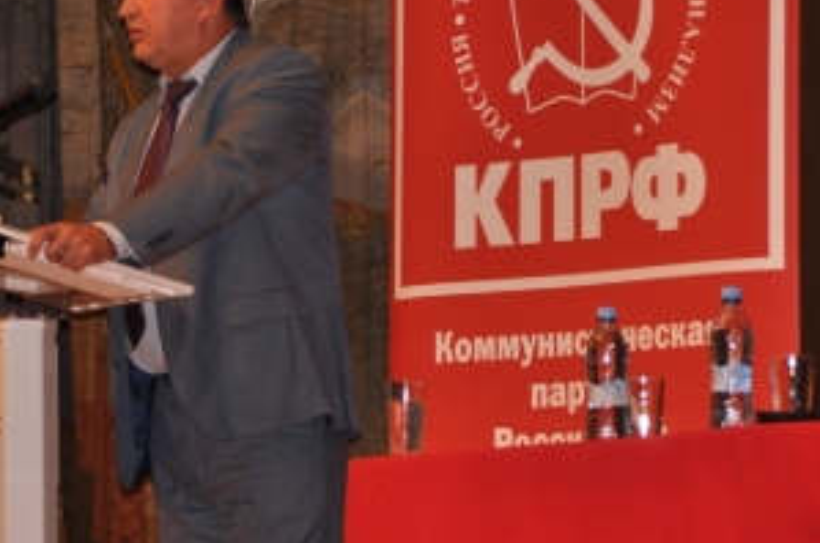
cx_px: 181
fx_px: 6020
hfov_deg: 7.8
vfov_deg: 5.2
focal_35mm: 265
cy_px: 171
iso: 800
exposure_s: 1/60
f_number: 5.3
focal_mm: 105
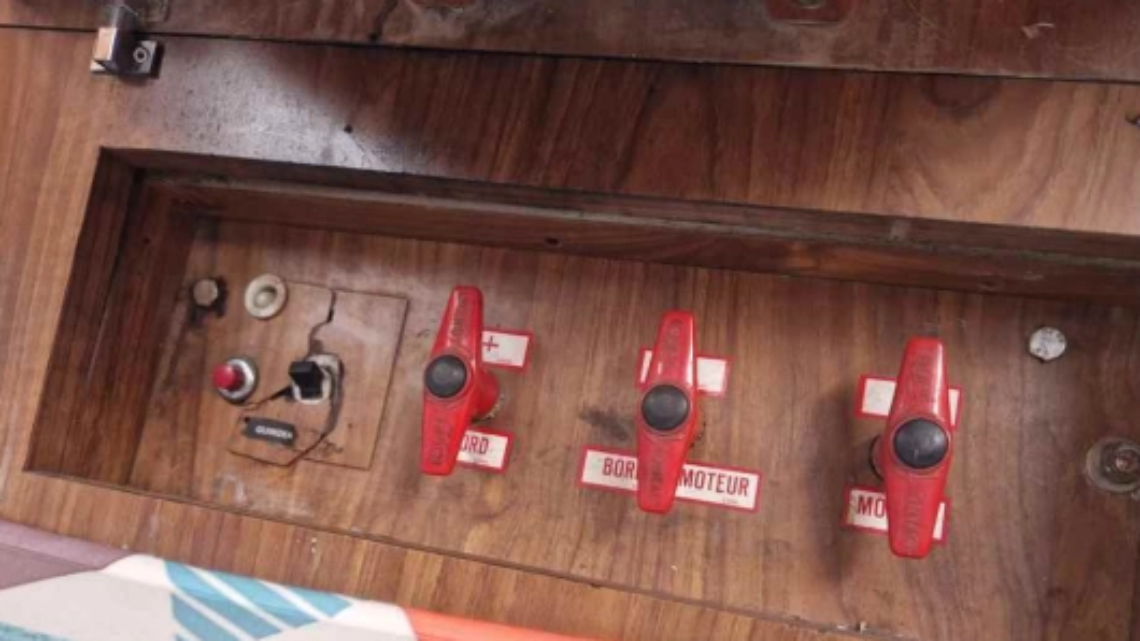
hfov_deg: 71.9
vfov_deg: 43.7
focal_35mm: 26
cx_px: 583
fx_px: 786
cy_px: 433
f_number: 1.8
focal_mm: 5.4
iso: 250
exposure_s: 1/100
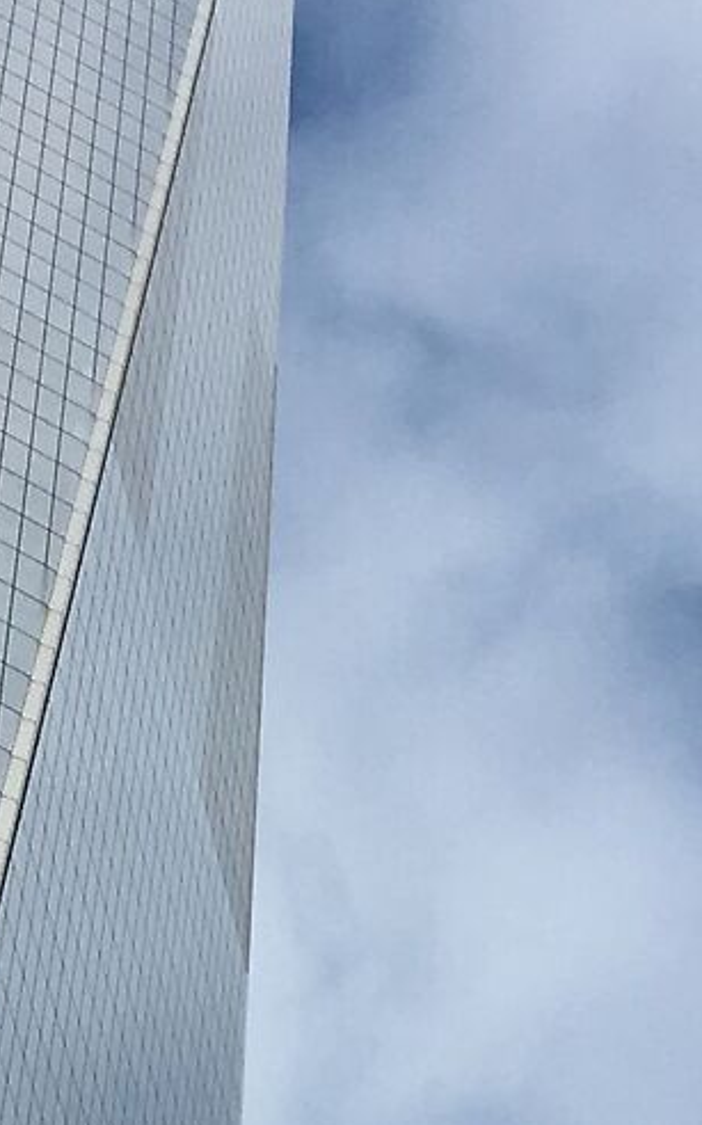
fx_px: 4597
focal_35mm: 150
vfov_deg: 13.3
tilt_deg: +50.0
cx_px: -533
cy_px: 1633
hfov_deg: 8.4
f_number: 2.2
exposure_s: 1/1972
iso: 25
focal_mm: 4.15
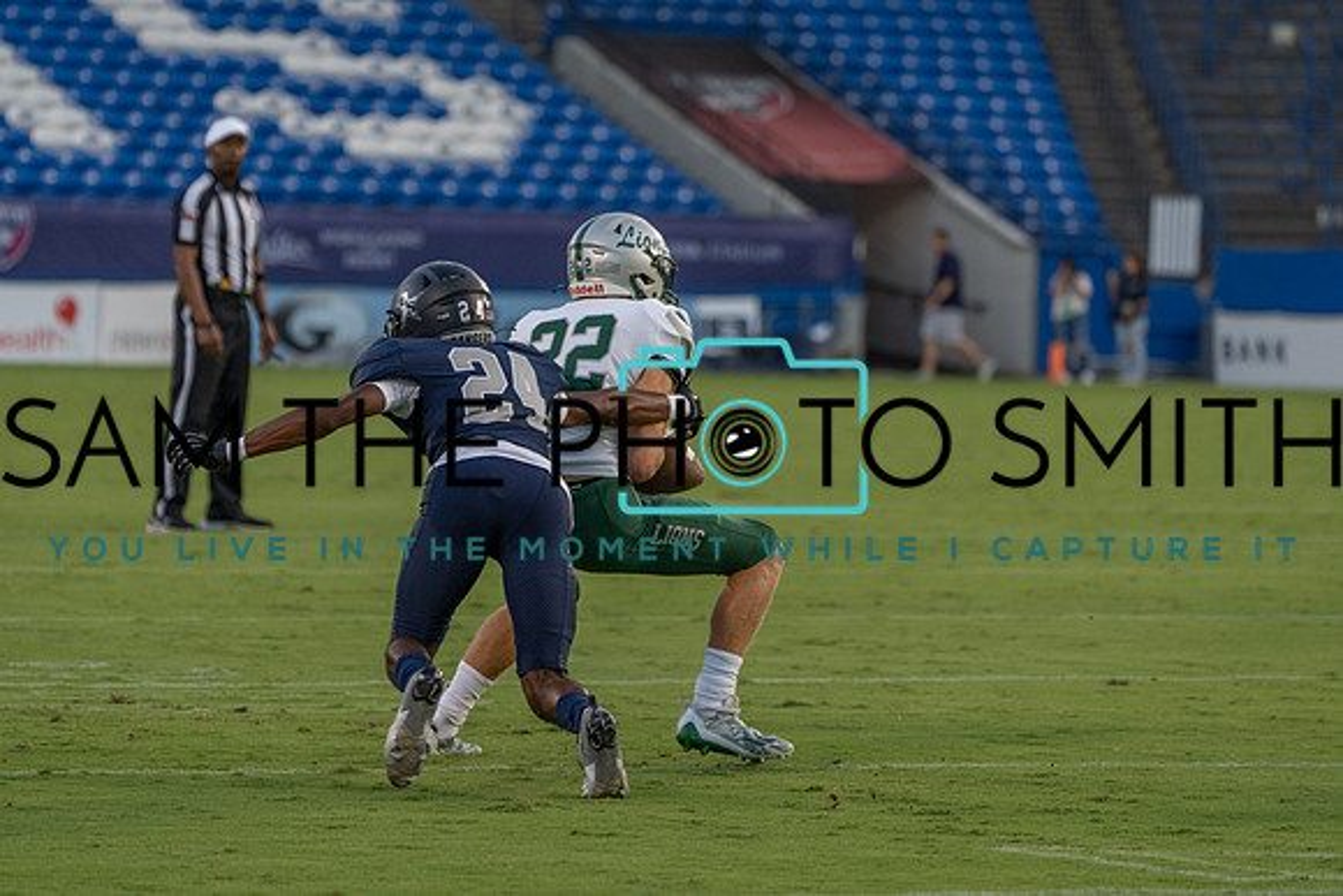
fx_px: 10000
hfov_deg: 7.7
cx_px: 672
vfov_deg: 5.1
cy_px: 448
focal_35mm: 268
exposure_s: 1/1000
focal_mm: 268
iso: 2500
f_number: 5.6
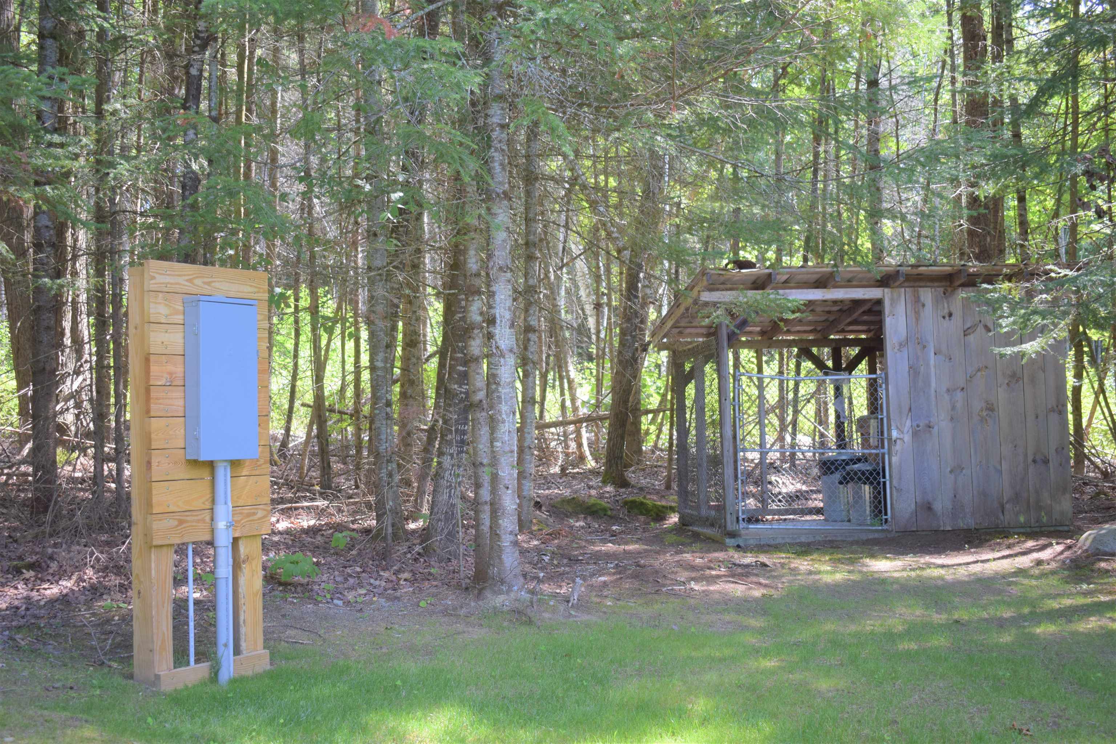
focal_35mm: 45
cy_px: 372
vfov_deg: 29.9
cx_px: 558
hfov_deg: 43.6
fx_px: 1395
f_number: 4.2
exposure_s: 1/100
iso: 200
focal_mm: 30
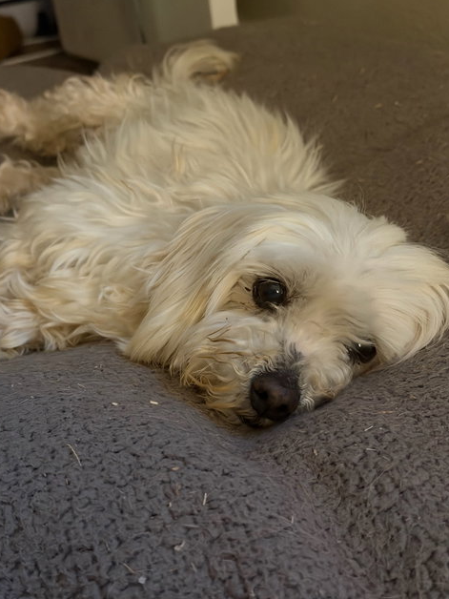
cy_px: 284
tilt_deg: -26.3
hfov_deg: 28.6
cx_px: 226
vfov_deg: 37.5
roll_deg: +7.7
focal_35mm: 51
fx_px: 882
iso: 640
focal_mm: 6.76
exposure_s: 1/24
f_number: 1.78
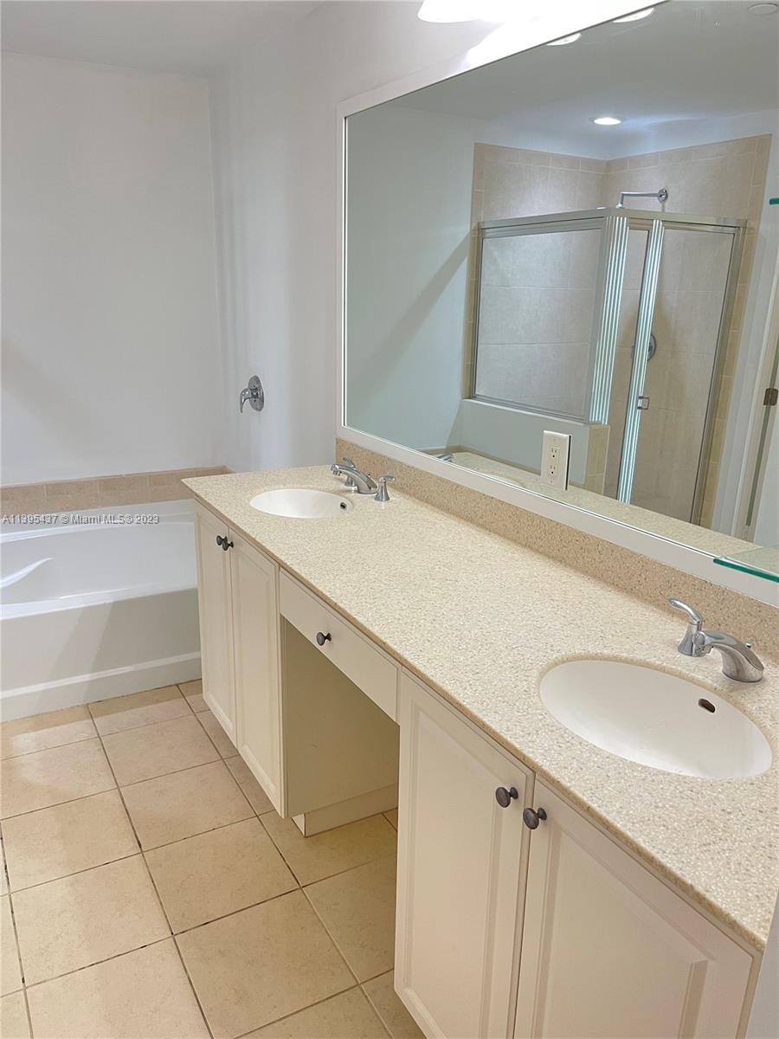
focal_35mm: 26
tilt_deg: -17.6
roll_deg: -1.6
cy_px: 520
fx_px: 780
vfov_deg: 67.3
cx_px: 390
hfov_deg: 53.1
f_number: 1.6
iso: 160
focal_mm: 5.1
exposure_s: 1/60
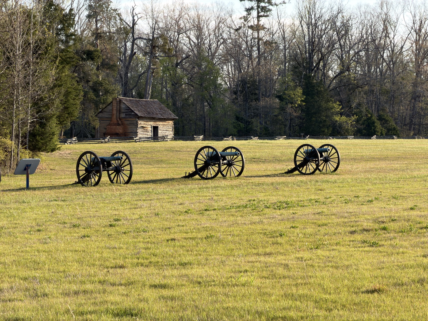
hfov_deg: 19.6
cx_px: 214
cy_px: 160
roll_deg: -0.1
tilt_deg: -1.3
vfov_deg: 14.8
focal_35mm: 100
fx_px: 1236
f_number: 2.8
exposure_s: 1/394
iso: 50
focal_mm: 16.89
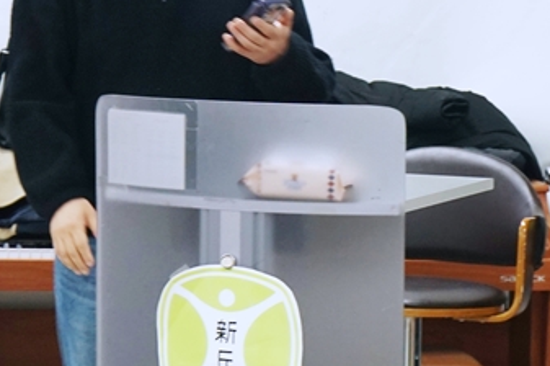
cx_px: 264
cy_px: -11
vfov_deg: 6.6
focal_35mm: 208
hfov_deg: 9.9
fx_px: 3175
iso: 400
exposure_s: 1/100
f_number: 5.6
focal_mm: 70
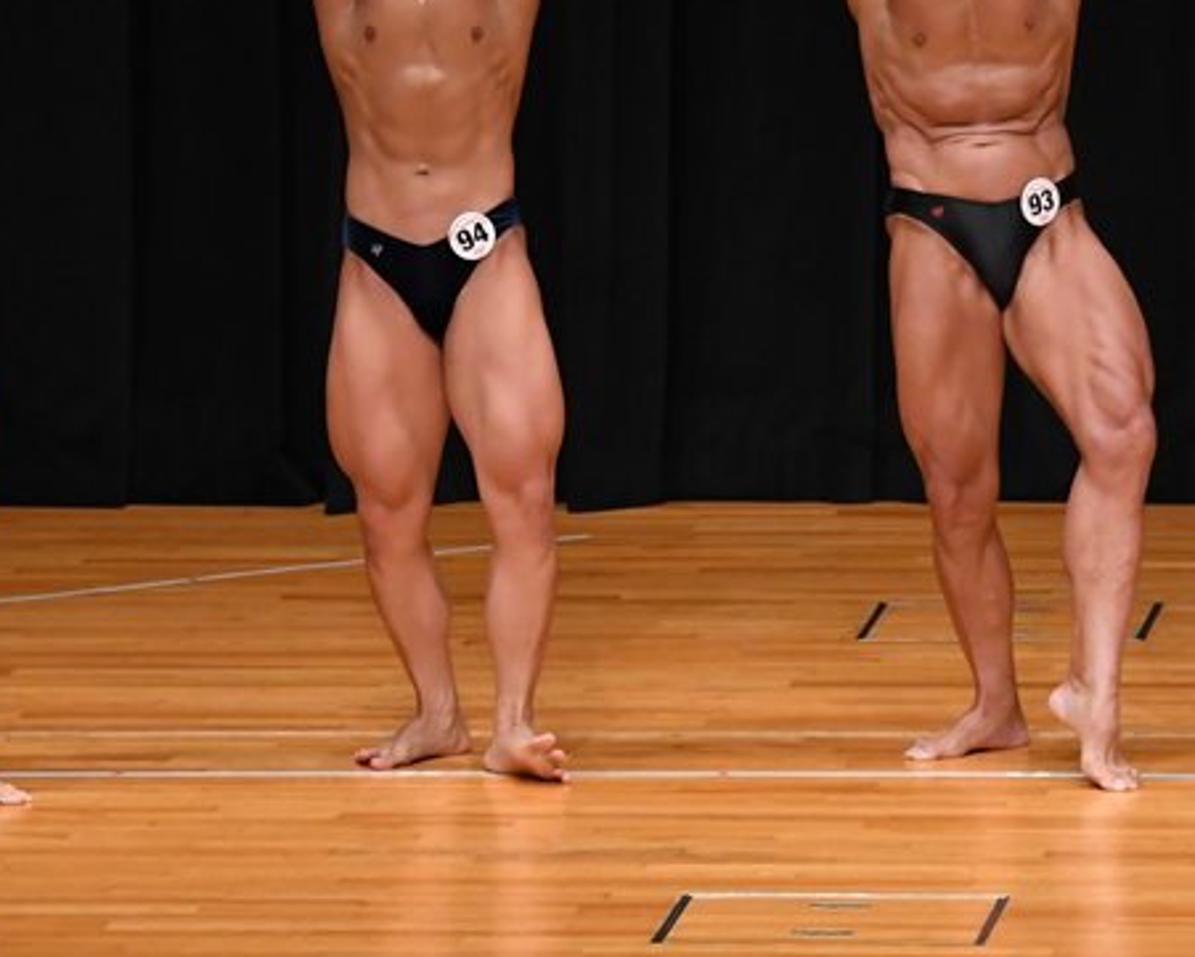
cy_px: 329
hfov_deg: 4.7
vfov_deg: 3.8
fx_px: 14539
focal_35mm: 411
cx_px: 444
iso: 3200
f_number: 5.6
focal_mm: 170
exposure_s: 1/400
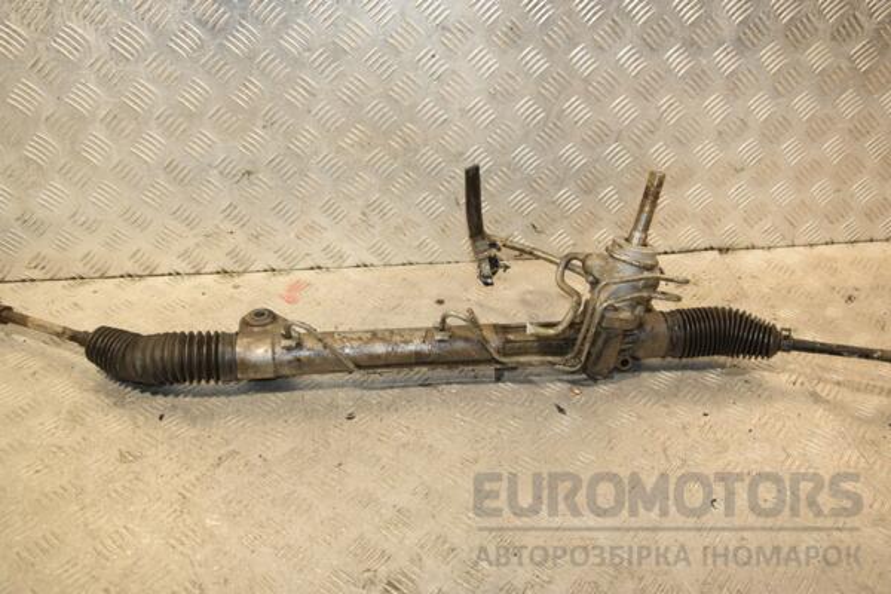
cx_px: 446
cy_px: 297
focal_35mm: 36
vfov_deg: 36.9
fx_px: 891
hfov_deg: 53.1
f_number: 6.3
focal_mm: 24
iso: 800
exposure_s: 1/200
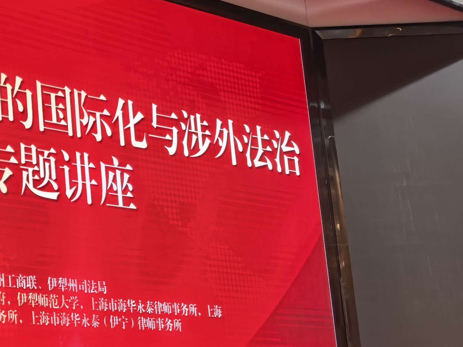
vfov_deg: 22.4
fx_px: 856
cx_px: -125
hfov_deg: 26.2
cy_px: 312
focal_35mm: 64
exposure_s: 1/100
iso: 100
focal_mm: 5.75
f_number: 1.4
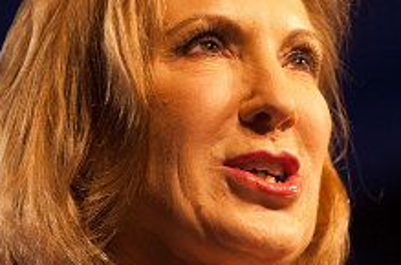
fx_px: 4379
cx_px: 313
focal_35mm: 394
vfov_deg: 3.5
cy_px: 112
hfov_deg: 5.2
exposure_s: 1/320
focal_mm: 145
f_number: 3.5
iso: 1600
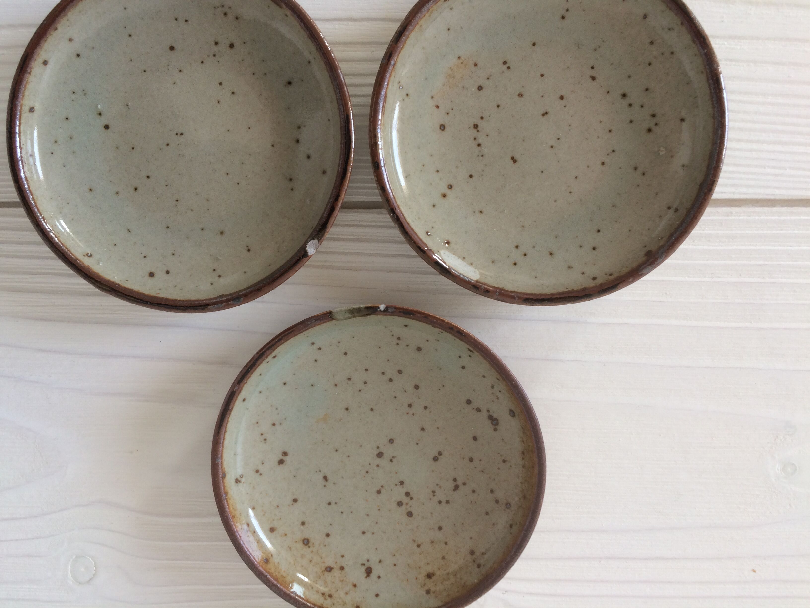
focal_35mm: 29
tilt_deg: -84.3
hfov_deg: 61.7
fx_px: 679
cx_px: 405
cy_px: 304
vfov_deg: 48.2
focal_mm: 4.15
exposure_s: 1/50
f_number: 2.2
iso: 40
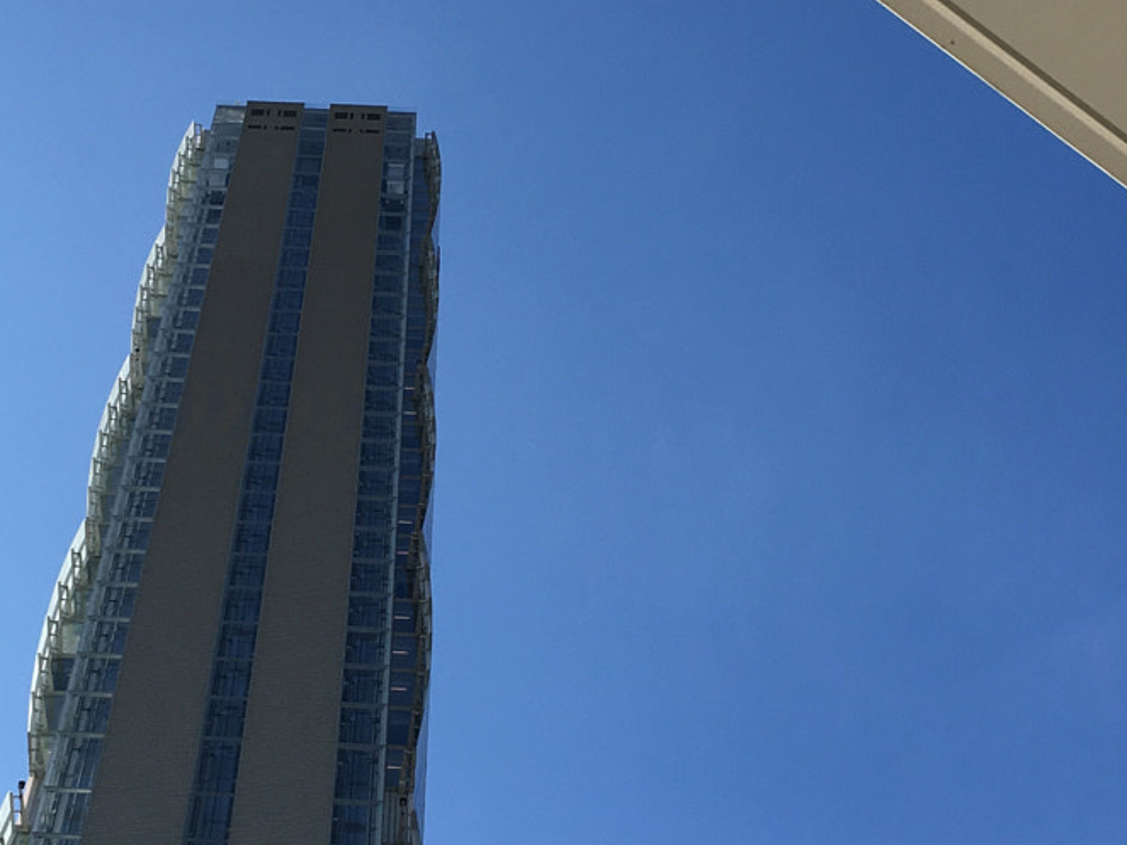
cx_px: 360
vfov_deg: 21.0
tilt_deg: +58.1
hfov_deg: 27.6
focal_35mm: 70
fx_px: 2279
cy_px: 354
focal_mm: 4.15
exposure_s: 1/1374
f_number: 2.2
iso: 25
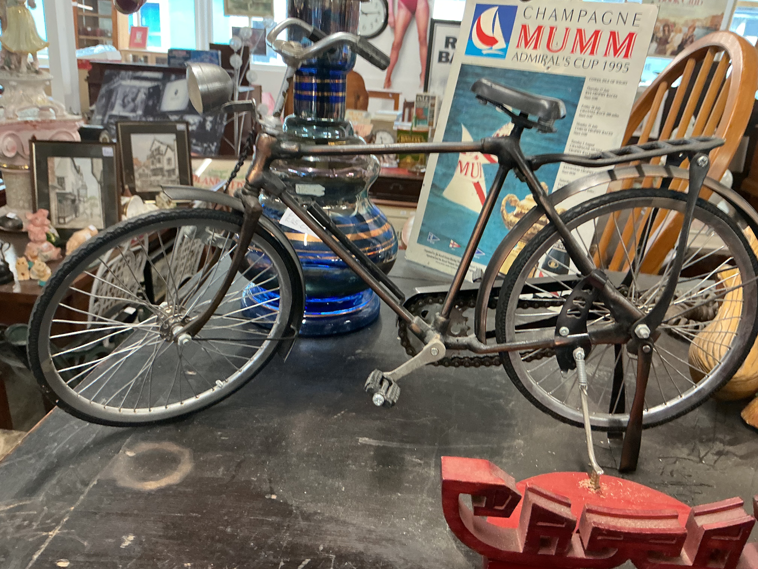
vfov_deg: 48.2
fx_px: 635
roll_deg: -3.6
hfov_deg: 61.7
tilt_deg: -23.9
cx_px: 379
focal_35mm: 29
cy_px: 284
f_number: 1.8
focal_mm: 3
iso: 160
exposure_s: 1/60
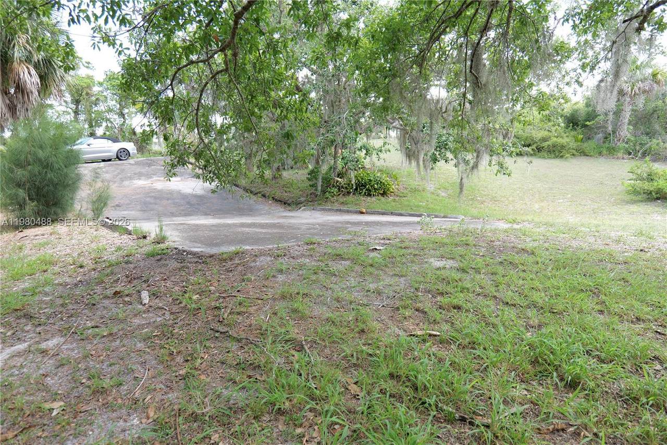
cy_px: 222
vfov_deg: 61.9
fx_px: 370
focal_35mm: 20
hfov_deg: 84.0
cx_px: 334
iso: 100
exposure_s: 1/80
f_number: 3.5
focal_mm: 20
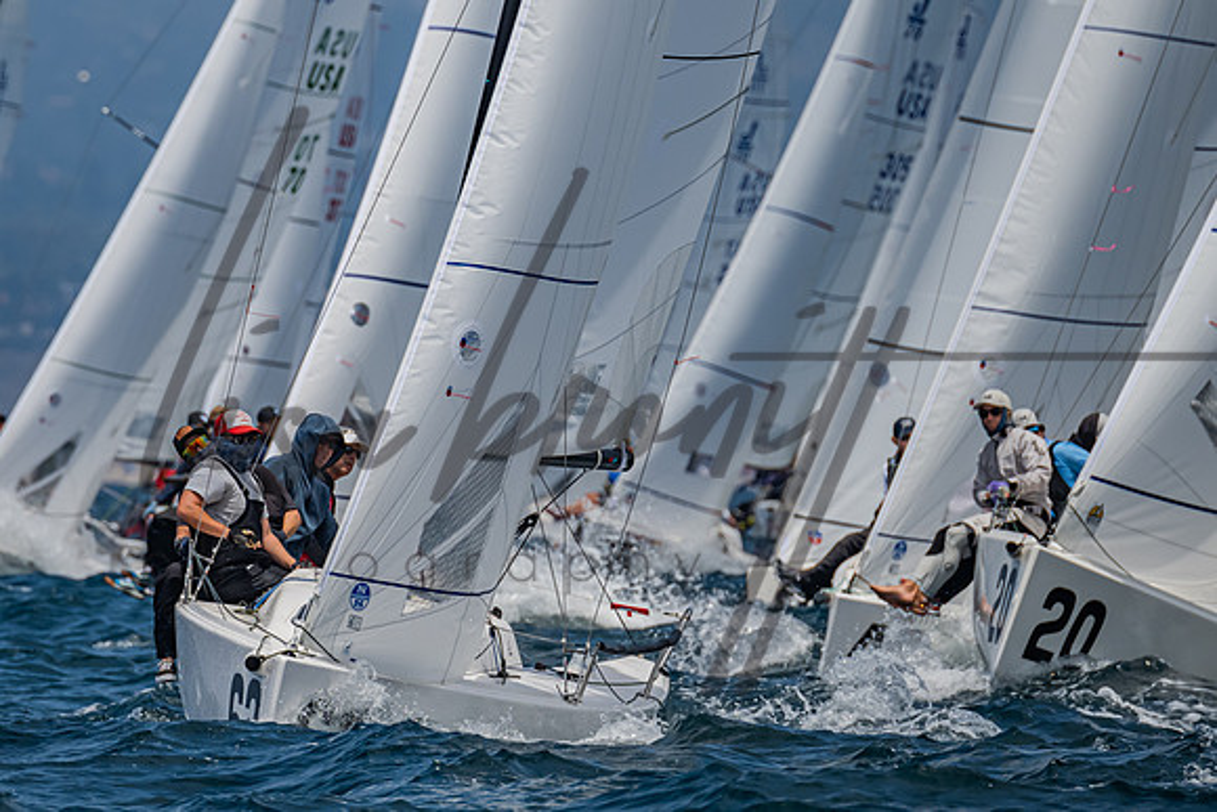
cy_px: 291
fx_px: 21069
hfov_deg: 3.3
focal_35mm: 623
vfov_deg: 2.2
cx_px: 294
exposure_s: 1/2500
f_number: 6.3
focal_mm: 370
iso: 400
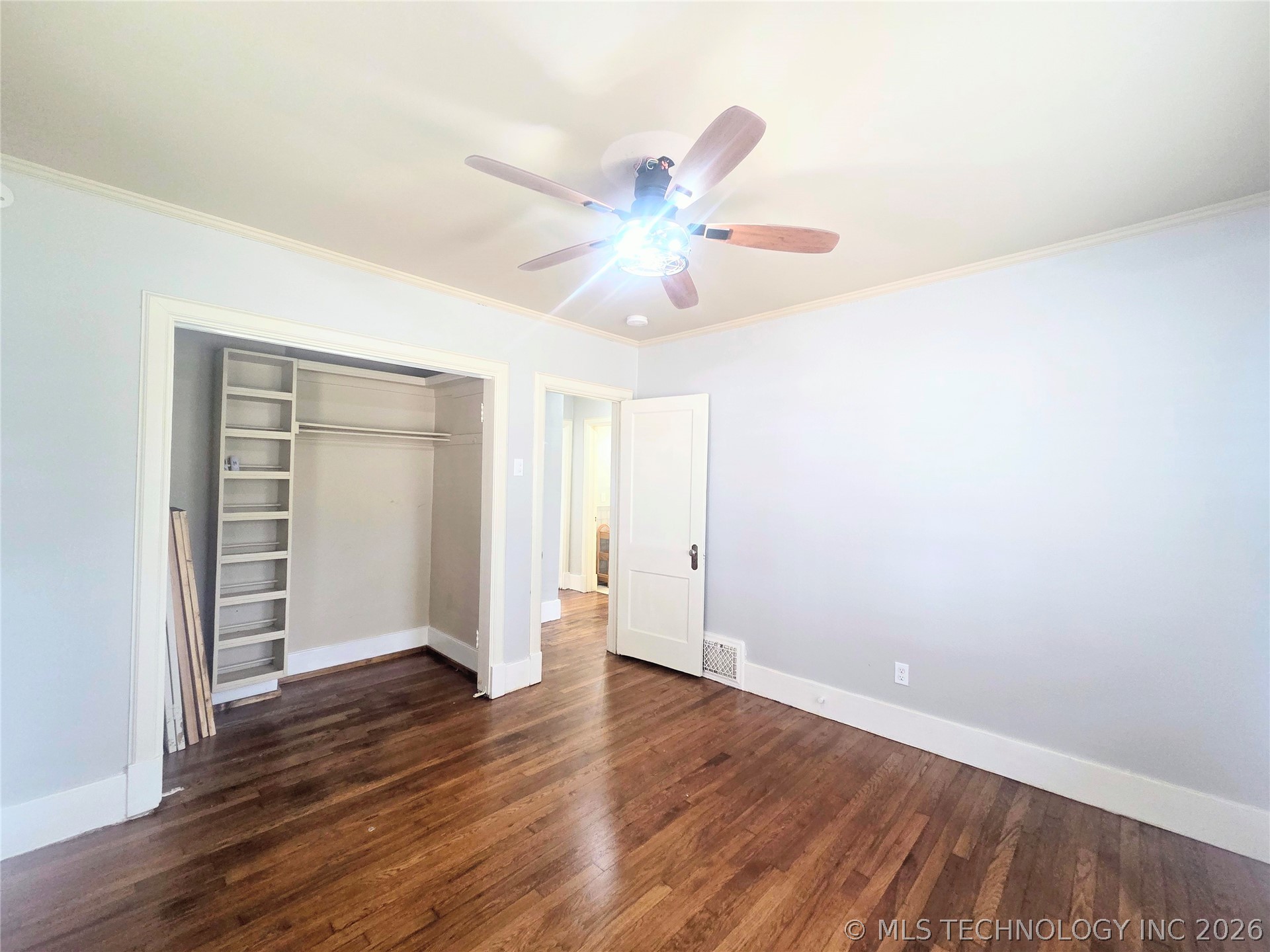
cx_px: 635
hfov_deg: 106.2
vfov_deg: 89.9
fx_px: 477
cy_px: 476
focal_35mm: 13
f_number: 2.2
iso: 320
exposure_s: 1/120
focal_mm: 2.2
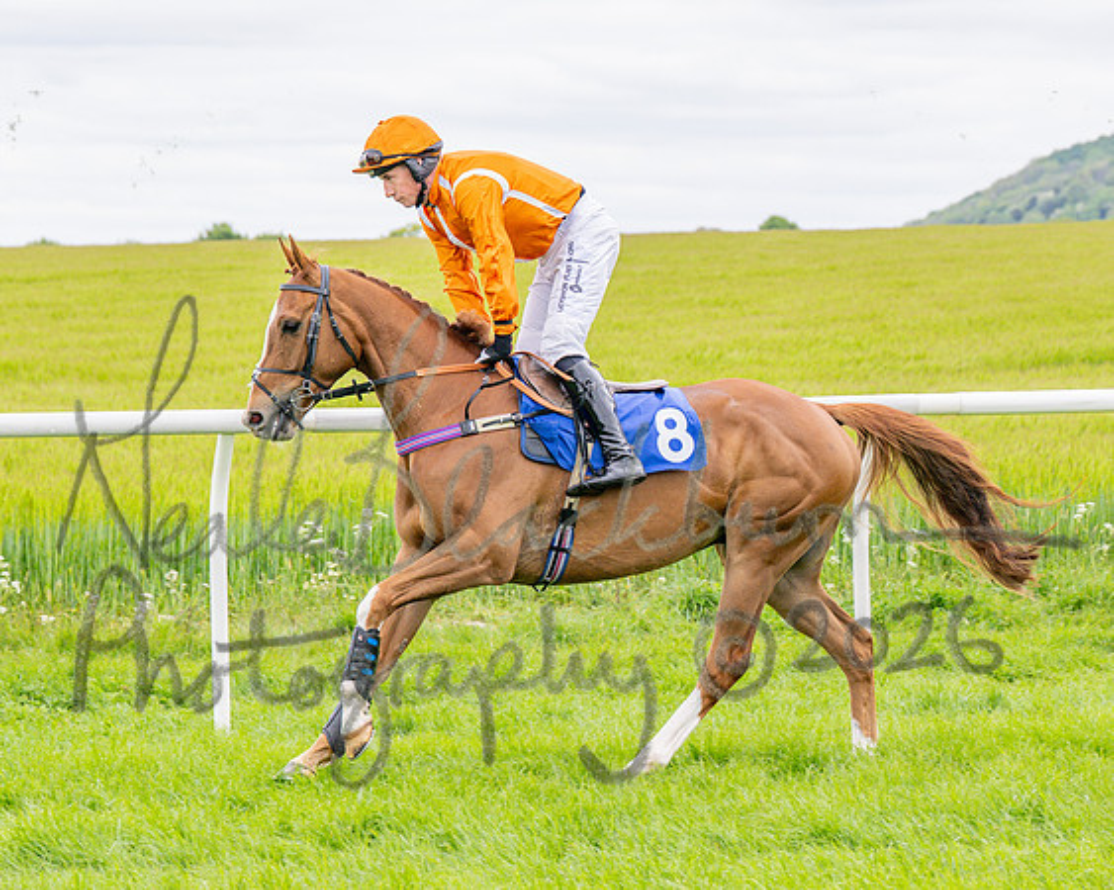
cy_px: 368
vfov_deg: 9.6
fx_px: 5292
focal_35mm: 161
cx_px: 557
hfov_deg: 12.0
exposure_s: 1/1000
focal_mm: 85
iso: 400
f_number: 4.5
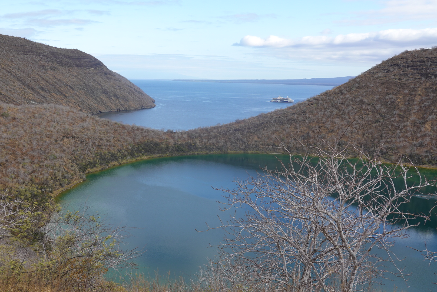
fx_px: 462
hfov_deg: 50.7
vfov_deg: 35.1
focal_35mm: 38
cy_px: 146
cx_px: 218
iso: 100
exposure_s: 1/200
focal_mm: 14.12
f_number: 5
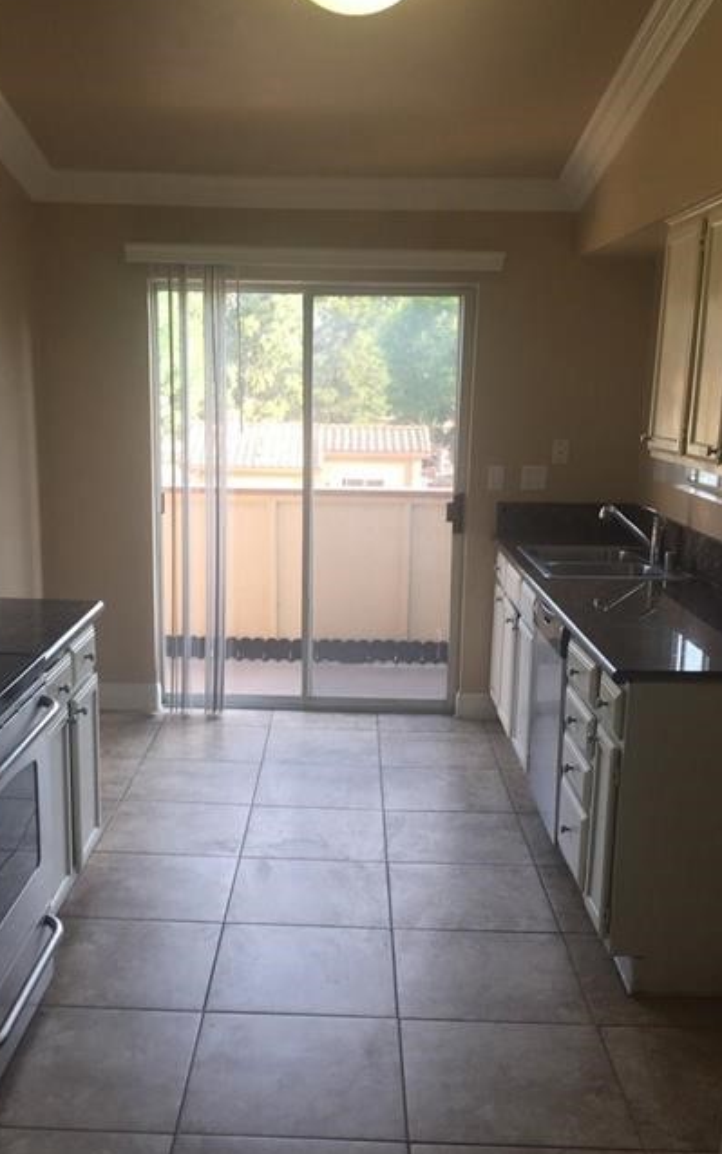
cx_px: 320
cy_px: 657
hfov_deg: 34.4
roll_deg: -1.9
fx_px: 1164
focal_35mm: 37
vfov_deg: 52.6
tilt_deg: -11.6
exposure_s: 1/60
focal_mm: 4.15
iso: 32
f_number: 2.2
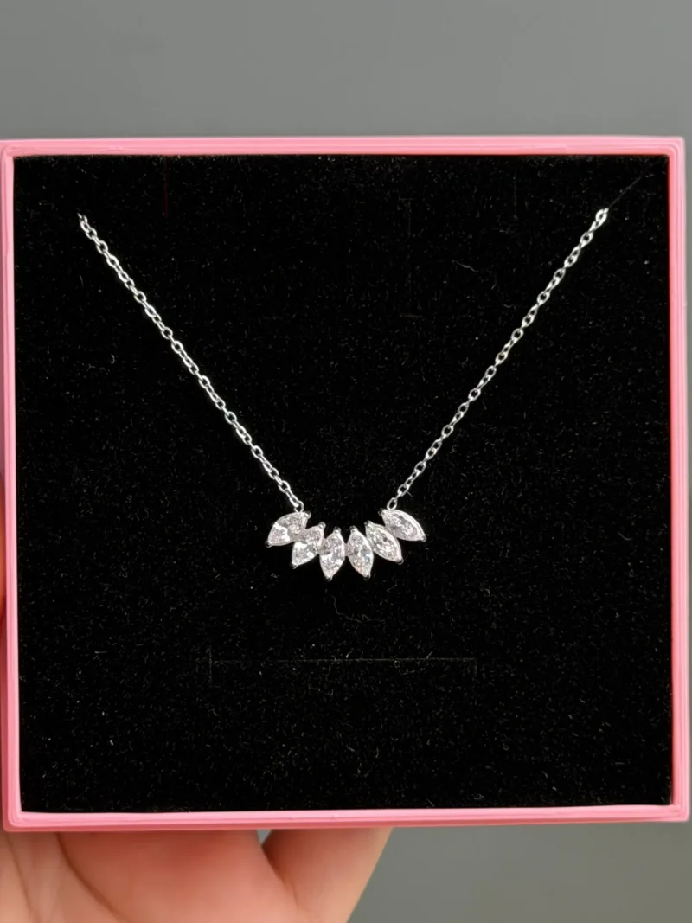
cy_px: 462
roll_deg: +0.7
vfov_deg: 39.7
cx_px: 346
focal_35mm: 48
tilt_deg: -23.4
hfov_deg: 30.3
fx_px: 1280
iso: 50
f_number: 1.78
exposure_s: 1/171
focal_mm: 6.76
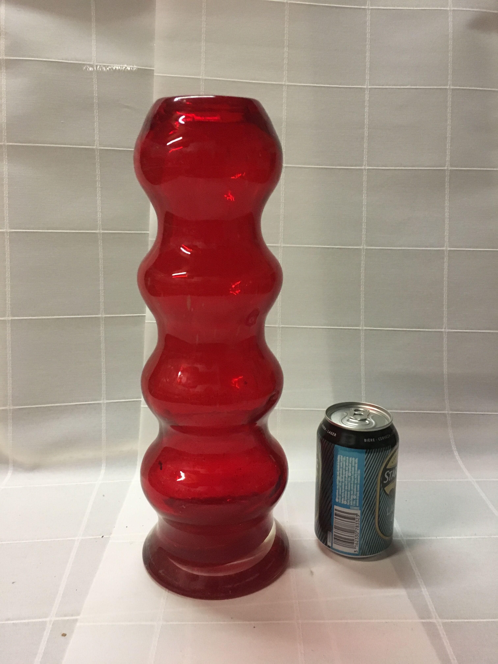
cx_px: 249
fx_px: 556
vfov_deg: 61.7
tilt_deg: -15.8
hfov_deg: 48.2
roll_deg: -1.9
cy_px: 332
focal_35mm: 29
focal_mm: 4.15
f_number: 2.2
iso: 200
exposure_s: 1/25
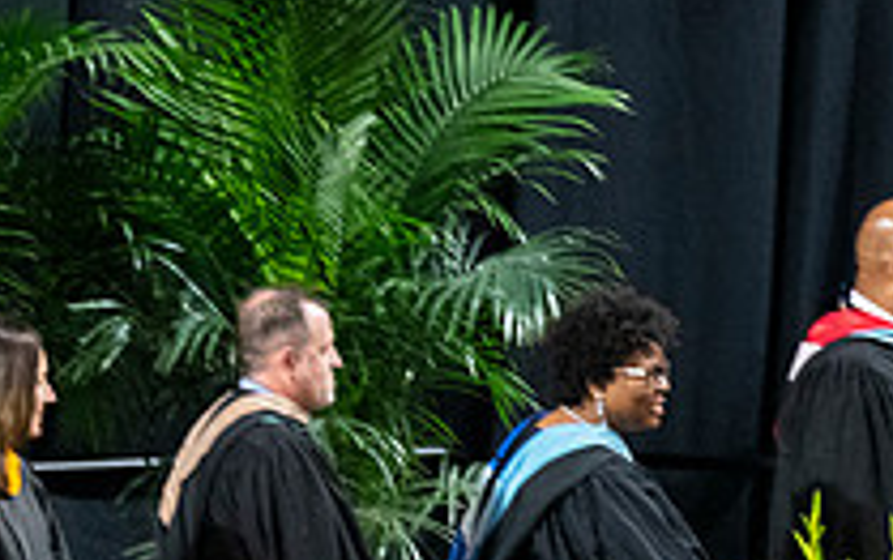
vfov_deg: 1.6
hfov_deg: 2.6
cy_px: 694
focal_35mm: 806
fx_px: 19632
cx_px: -626
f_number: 4
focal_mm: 190
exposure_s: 1/200
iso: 2000
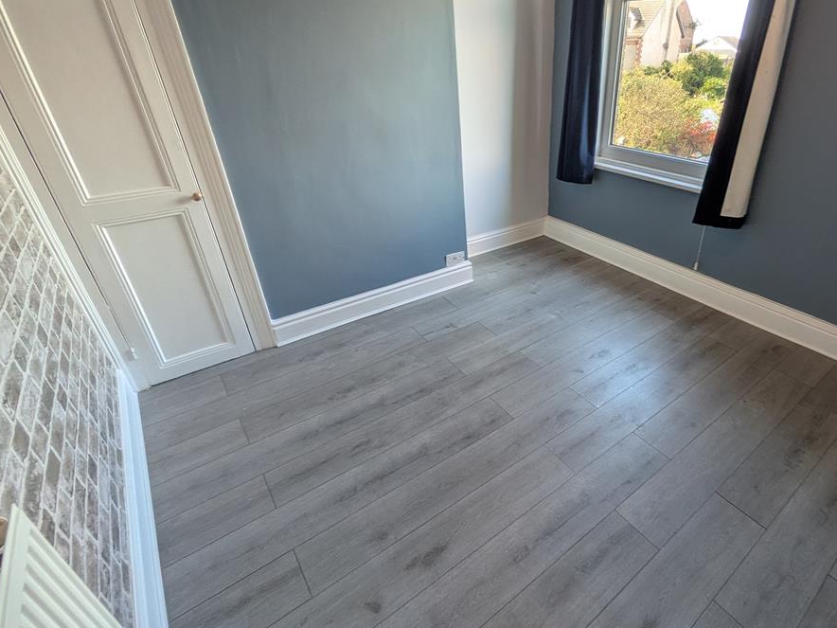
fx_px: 459
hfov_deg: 83.3
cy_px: 289
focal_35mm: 19
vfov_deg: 68.6
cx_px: 516
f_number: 2.2
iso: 40
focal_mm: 1.85
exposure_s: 1/77.8
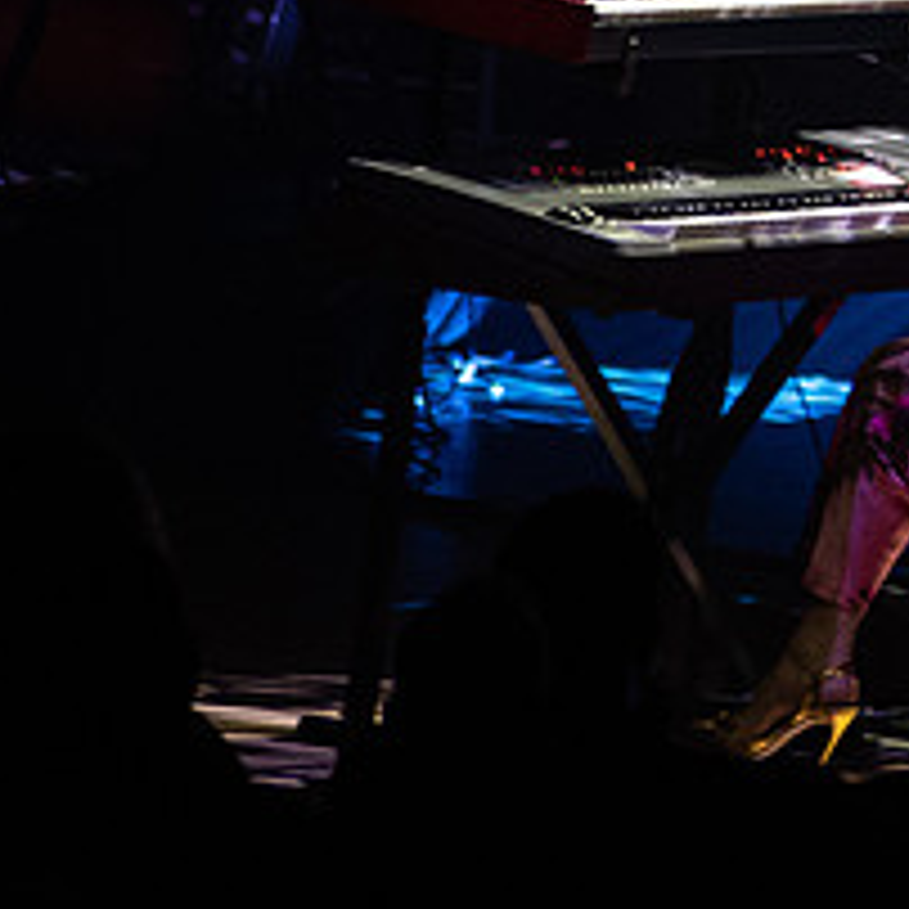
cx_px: 1530
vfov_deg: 2.2
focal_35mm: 805
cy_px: -388
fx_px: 23916
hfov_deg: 2.2
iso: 2000
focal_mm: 200
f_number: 3.2
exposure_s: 1/160
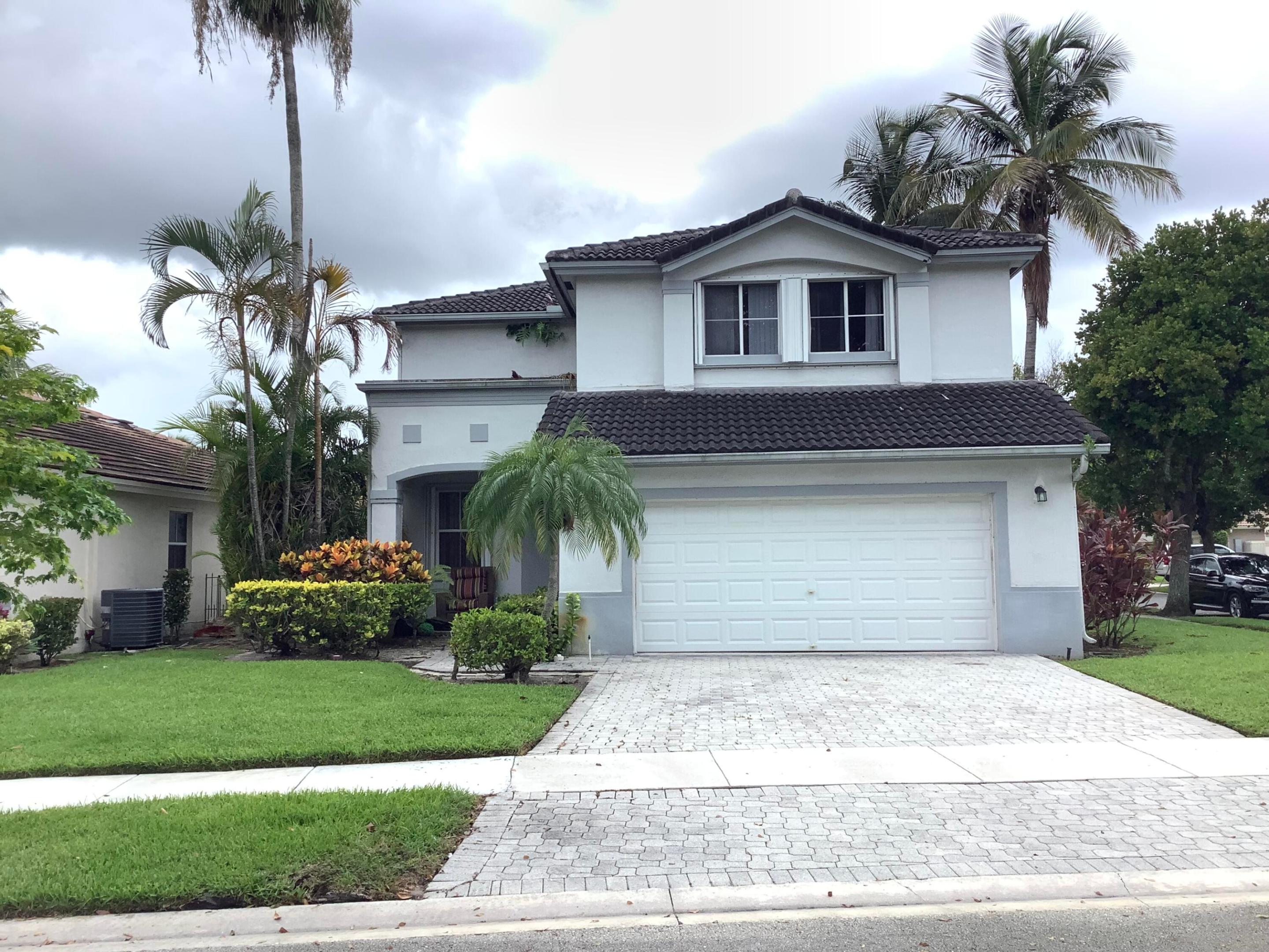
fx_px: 1136
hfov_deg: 58.4
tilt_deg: +3.9
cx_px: 634
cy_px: 476
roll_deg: +0.0
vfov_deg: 45.4
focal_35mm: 31
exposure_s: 1/422
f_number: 2.4
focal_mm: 3.3
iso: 25
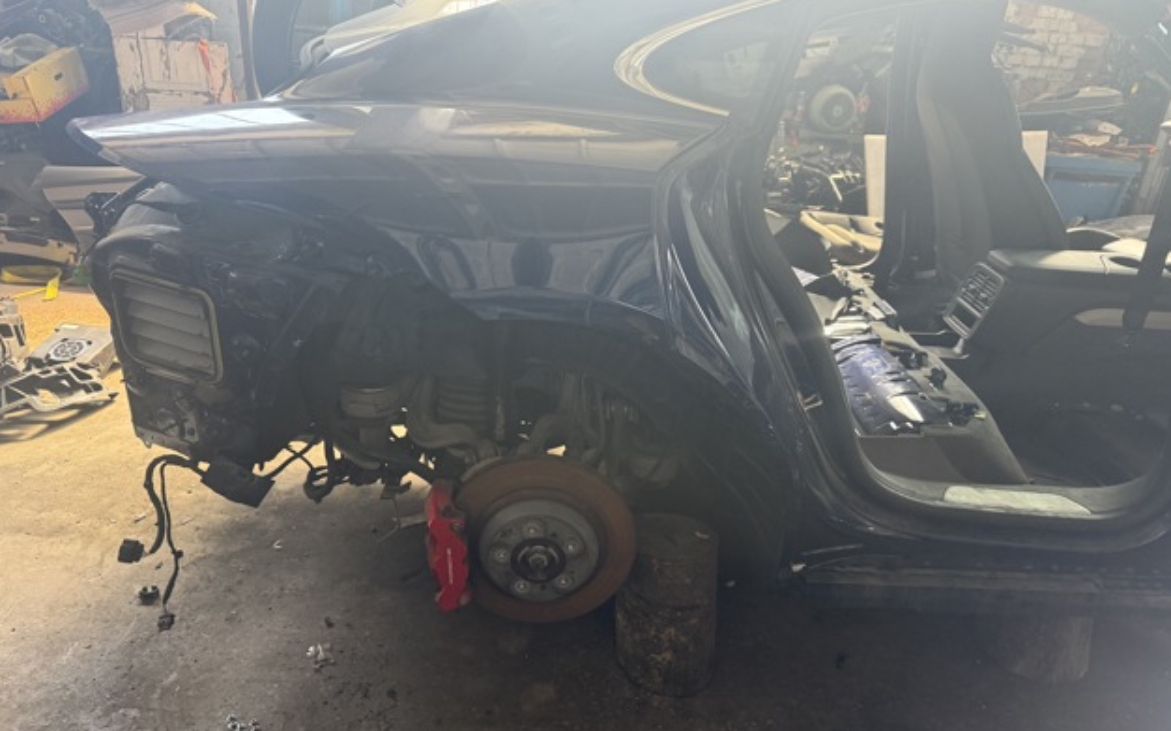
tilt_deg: -23.5
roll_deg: -4.2
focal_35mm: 26
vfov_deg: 47.4
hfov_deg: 70.4
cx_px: 597
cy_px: 426
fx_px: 830
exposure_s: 1/70
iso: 200
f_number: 1.78
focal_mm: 6.76
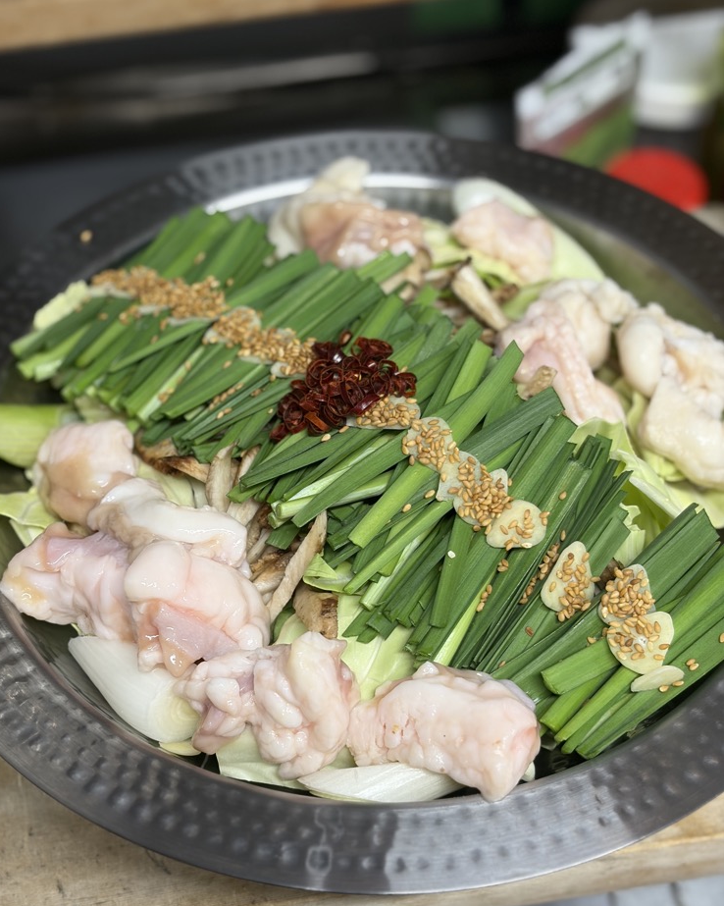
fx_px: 1474
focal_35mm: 55
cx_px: 358
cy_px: 474
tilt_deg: -50.8
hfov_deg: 27.6
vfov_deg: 34.2
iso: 100
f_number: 1.6
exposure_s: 1/50
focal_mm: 5.96
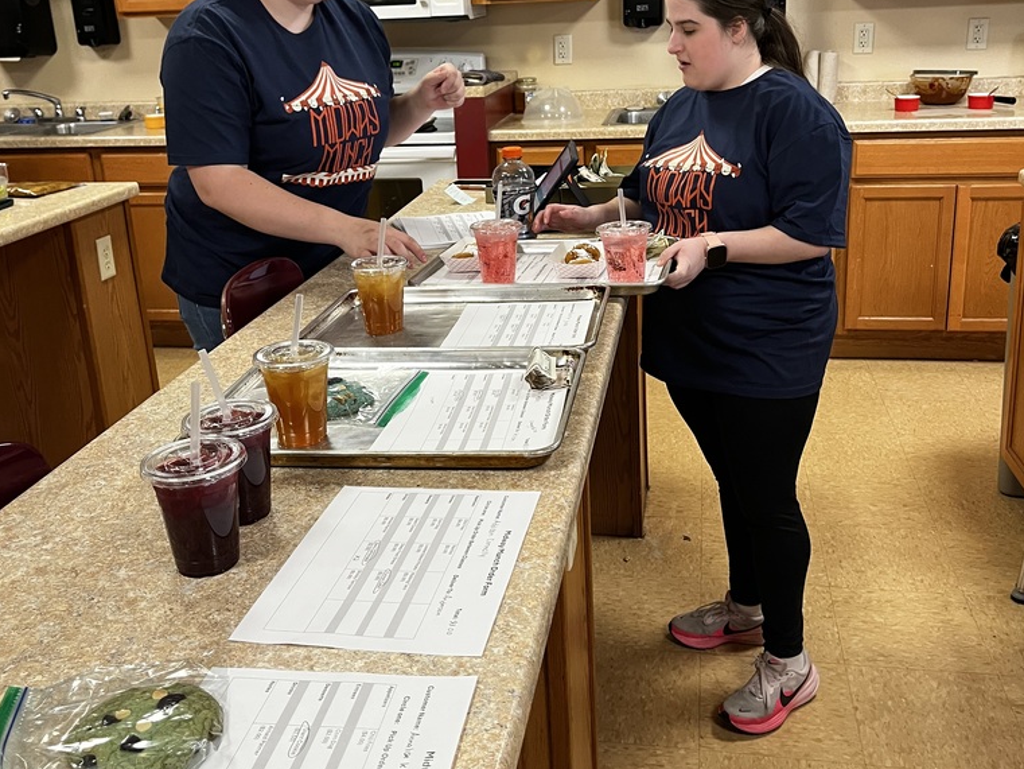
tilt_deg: -15.0
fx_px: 1036
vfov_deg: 40.4
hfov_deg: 52.6
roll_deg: +3.3
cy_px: 292
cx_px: 513
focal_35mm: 35
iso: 125
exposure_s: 1/81
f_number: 1.6
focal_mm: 5.1
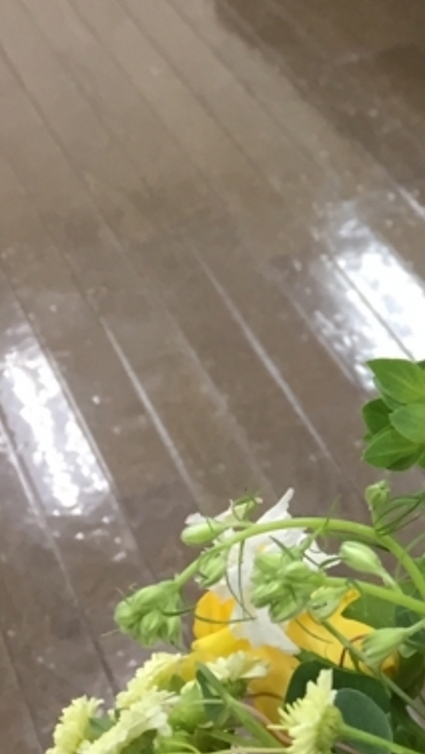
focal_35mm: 86
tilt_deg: -29.2
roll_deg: +4.0
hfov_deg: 12.9
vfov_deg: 24.7
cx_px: 730
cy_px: 321
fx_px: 1720
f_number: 2.2
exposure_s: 1/30
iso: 40
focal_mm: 4.15
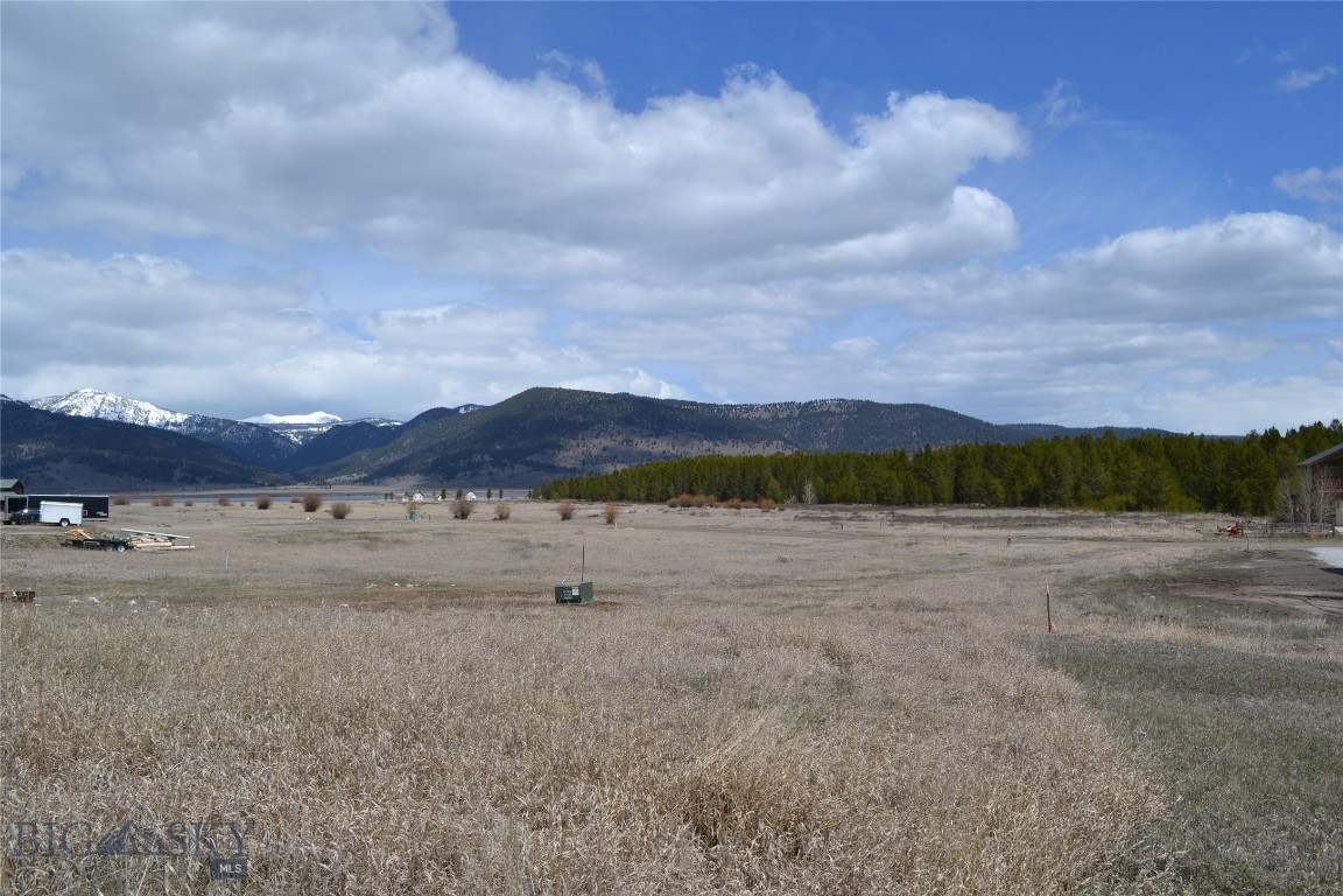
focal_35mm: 27
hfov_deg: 67.4
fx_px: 1007
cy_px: 448
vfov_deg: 47.9
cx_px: 672
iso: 100
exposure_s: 1/320
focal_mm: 18
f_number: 9
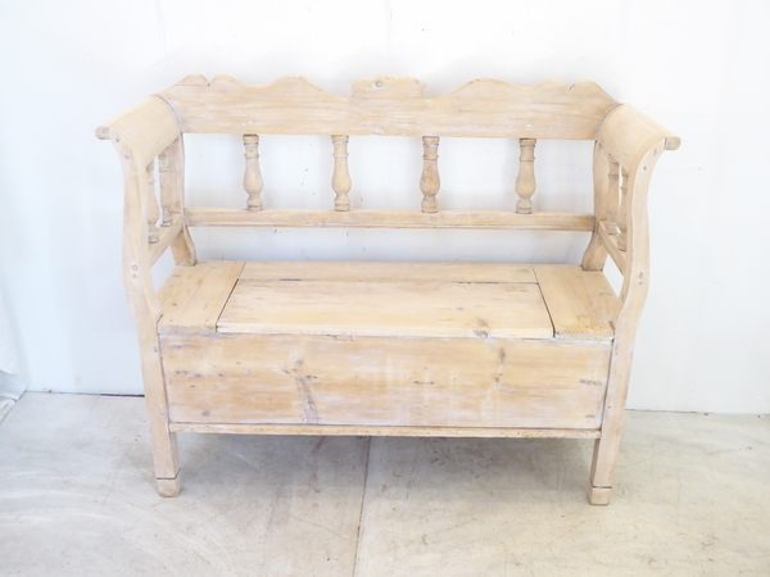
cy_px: 288
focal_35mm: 42
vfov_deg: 34.3
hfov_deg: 44.8
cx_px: 385
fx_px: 934
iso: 400
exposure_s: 1/30
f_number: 3.8
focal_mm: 7.2
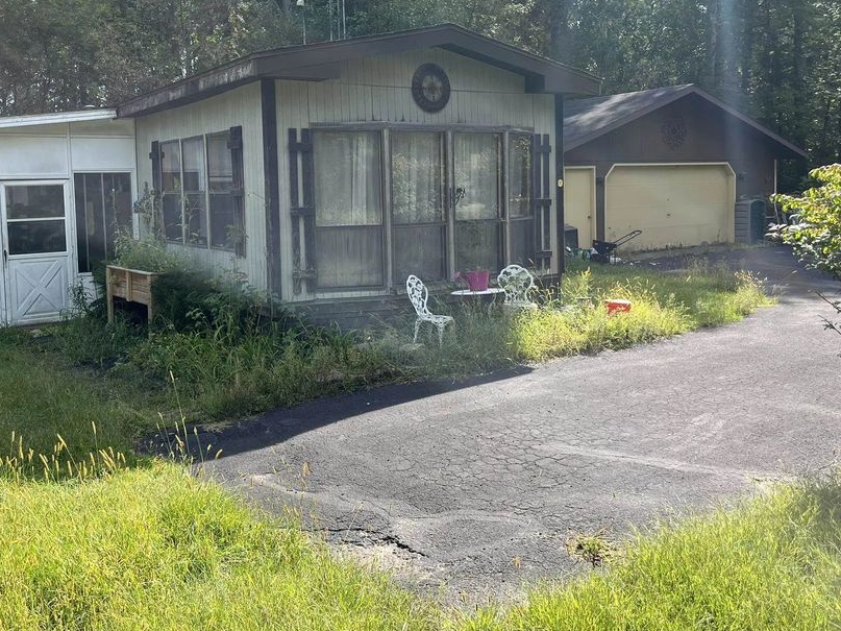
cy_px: 236
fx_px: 802
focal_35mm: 33
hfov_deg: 55.2
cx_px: 374
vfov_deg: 42.6
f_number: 1.6
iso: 50
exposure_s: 1/858
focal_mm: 5.1
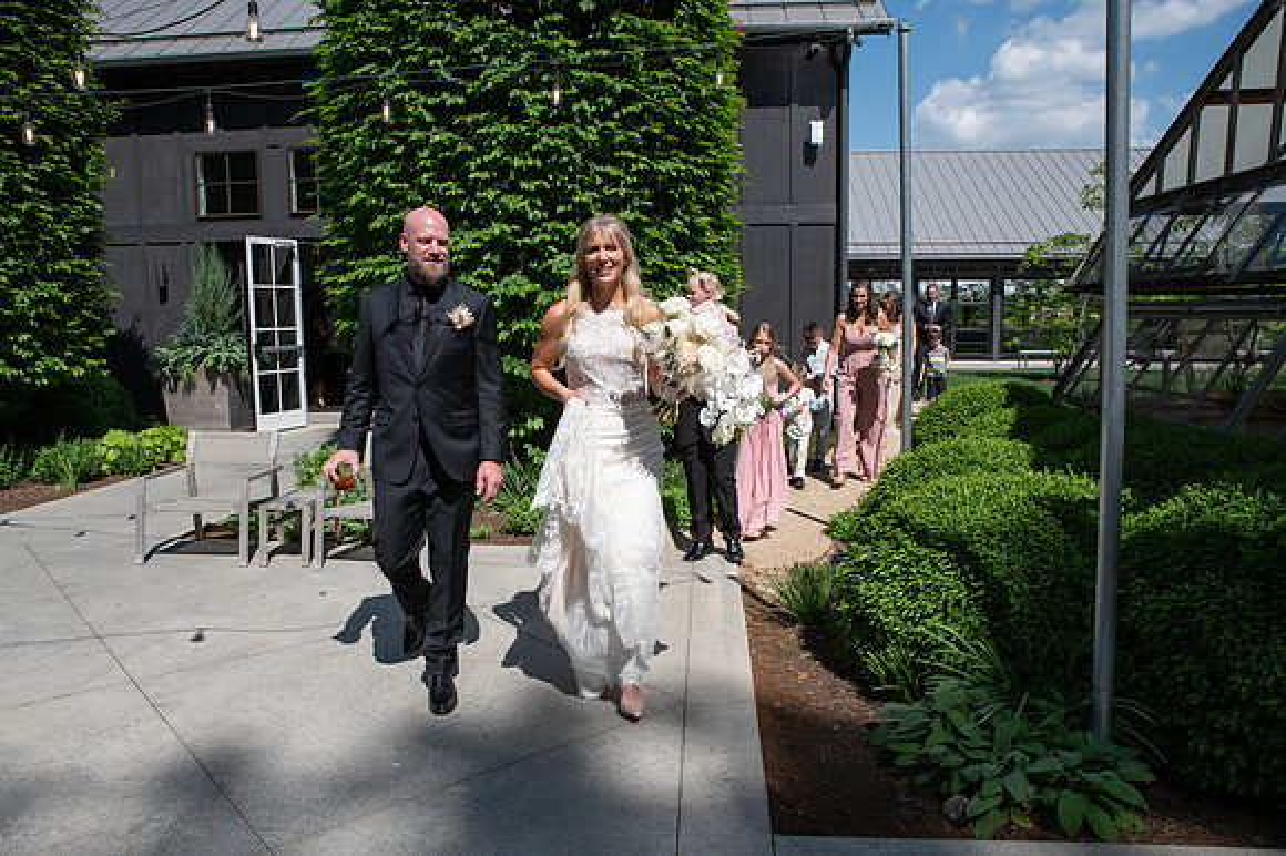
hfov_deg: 66.8
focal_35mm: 27
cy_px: 450
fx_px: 975
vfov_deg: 47.4
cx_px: 611
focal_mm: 26
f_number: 11
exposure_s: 1/200
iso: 100
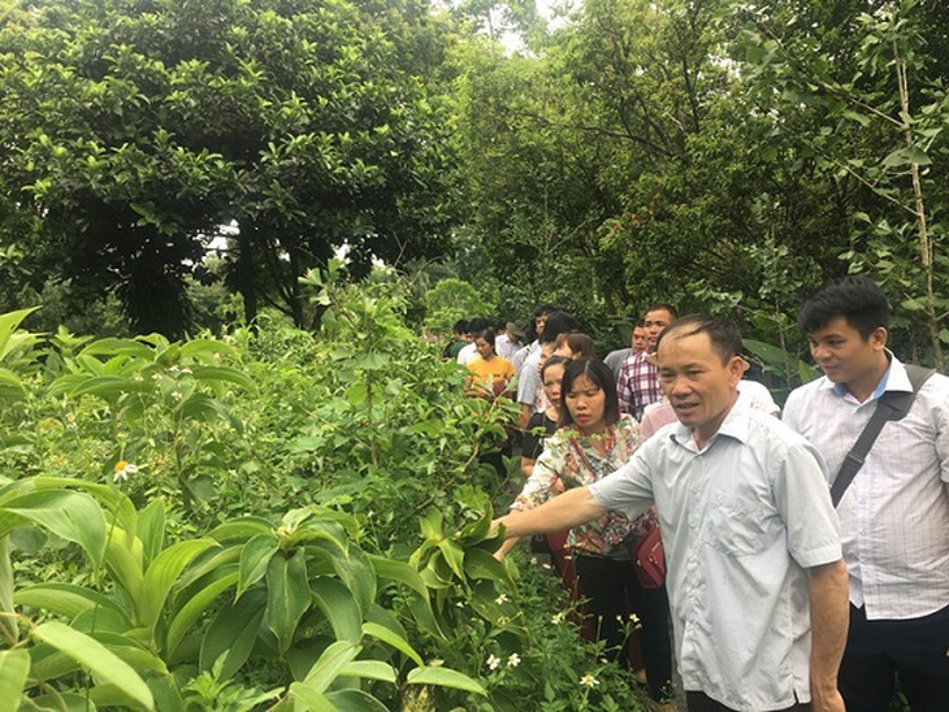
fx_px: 795
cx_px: 474
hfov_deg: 61.6
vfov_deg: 48.3
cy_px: 356
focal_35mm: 29
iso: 25
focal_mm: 4.15
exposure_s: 1/120
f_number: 2.2
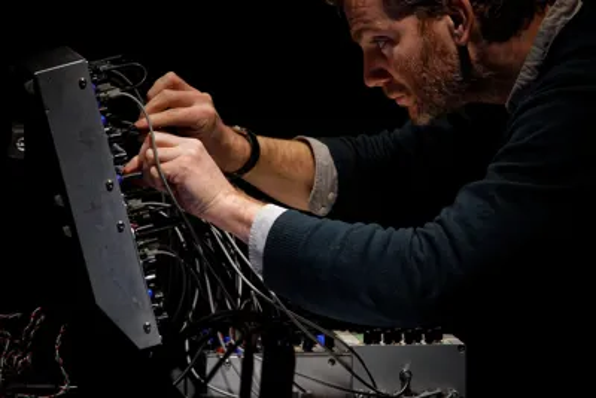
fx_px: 6210
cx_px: 298
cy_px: 199
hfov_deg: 5.5
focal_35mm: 375
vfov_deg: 3.7
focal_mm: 250
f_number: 6.3
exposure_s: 1/160
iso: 1000
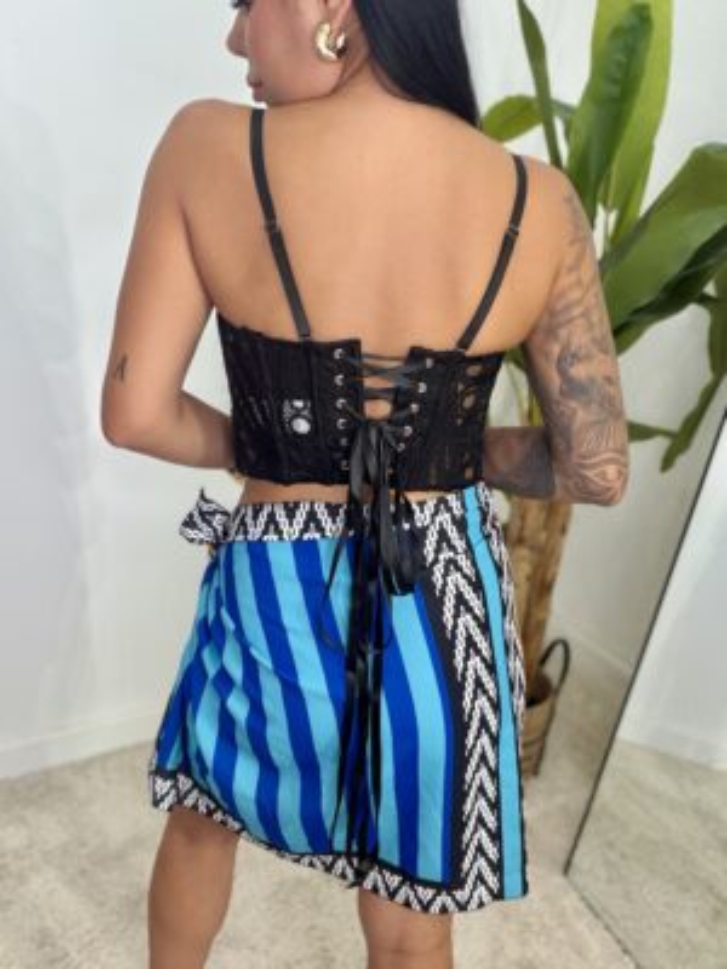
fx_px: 840
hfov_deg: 46.8
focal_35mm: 30
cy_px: 484
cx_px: 364
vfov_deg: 60.0
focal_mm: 2.71
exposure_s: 1/74
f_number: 1.9
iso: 64
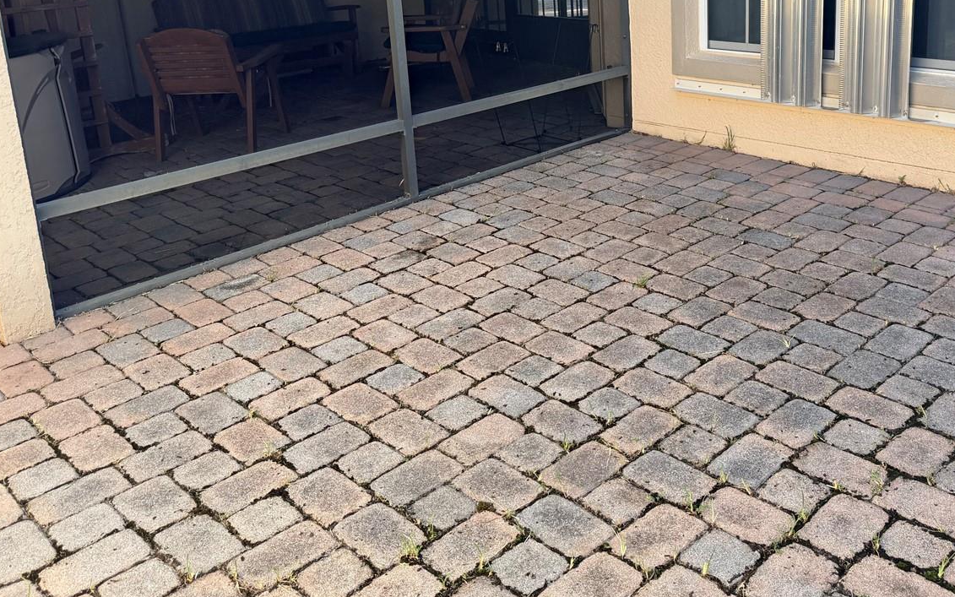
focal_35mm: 36
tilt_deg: -14.0
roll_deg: +2.9
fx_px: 937
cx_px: 561
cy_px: 120
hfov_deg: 53.7
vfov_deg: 34.3
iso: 80
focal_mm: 6.76
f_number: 1.78
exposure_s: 1/728
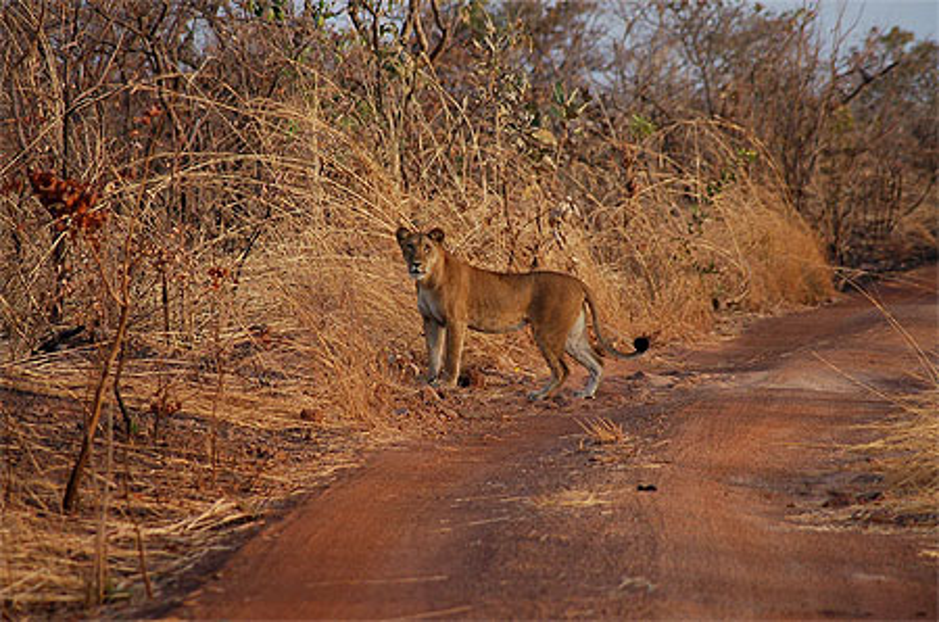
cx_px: 470
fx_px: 7808
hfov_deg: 6.9
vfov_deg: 4.6
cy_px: 311
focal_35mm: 300
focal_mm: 200
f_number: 5.6
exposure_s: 1/500
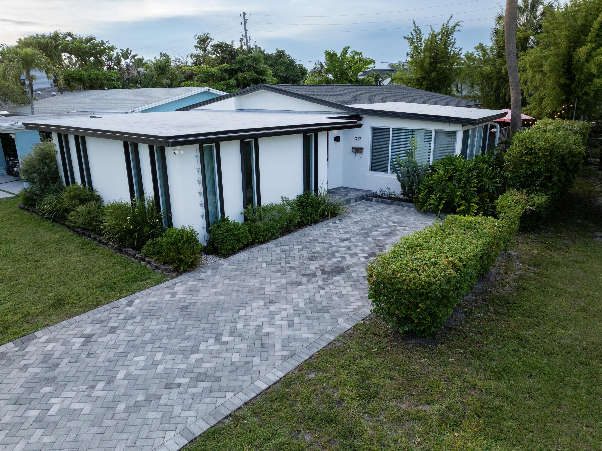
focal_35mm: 24
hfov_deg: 71.6
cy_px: 226
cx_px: 301
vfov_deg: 56.8
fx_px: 417
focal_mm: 12.29
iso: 420
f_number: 2.8
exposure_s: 1/240
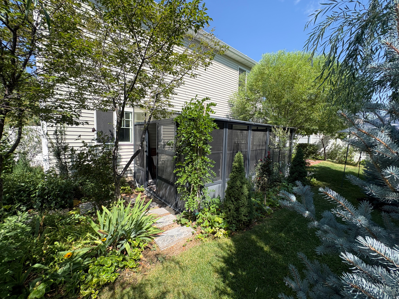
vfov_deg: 85.7
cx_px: 200
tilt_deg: -4.7
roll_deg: +0.2
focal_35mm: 14
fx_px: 161
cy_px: 150
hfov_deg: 102.1
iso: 50
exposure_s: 1/605
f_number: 2.2
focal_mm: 2.22
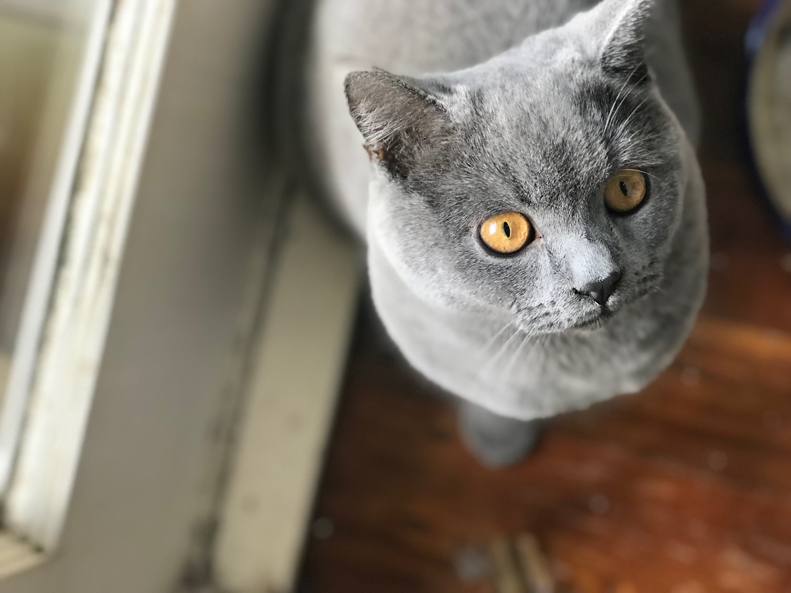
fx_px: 1302
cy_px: 296
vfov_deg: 25.7
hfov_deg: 33.8
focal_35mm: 57
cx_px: 396
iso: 100
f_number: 2.8
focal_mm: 6.6
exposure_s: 1/50
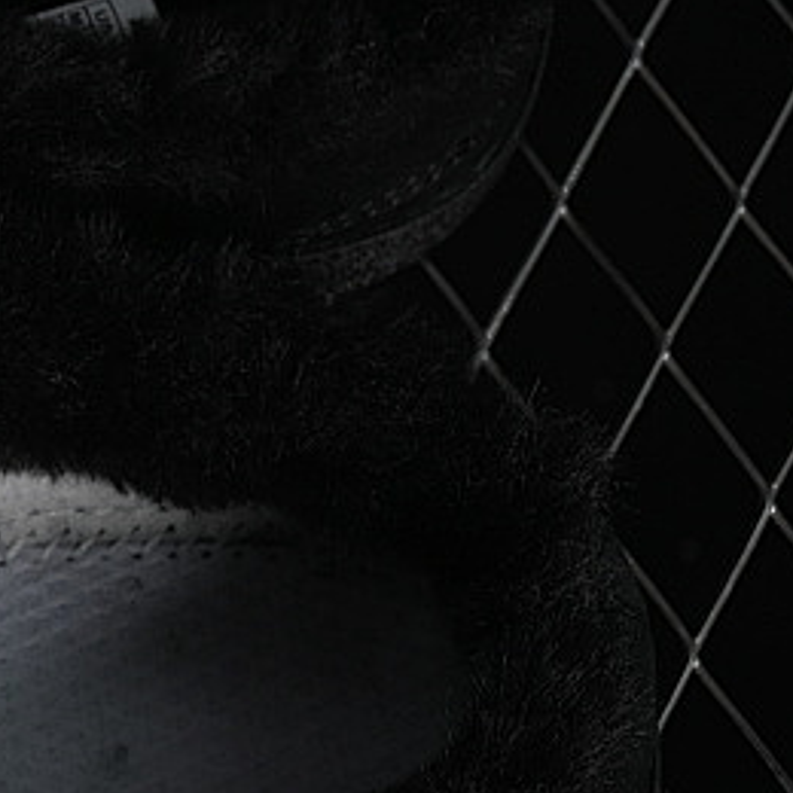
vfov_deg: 6.6
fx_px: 6868
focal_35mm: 265
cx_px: -543
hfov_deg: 6.5
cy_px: 409
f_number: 6.3
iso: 160
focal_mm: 50
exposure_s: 1/50
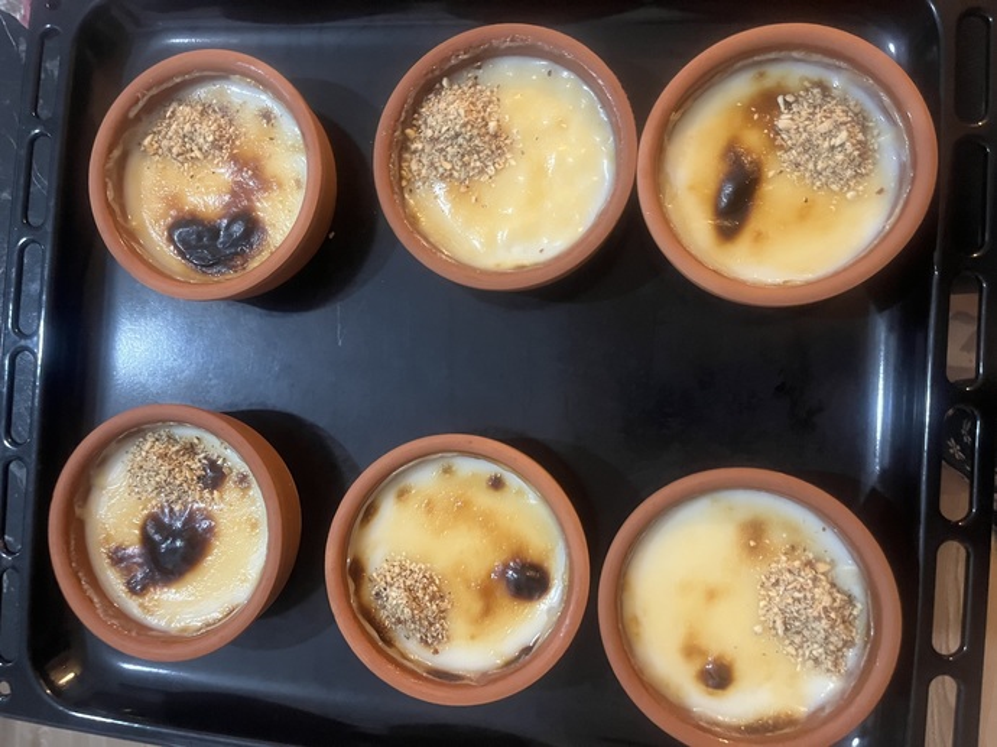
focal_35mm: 26
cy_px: 374
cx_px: 498
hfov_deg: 67.3
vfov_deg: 53.0
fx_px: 749
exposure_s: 1/33
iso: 640
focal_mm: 5.1
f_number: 1.6
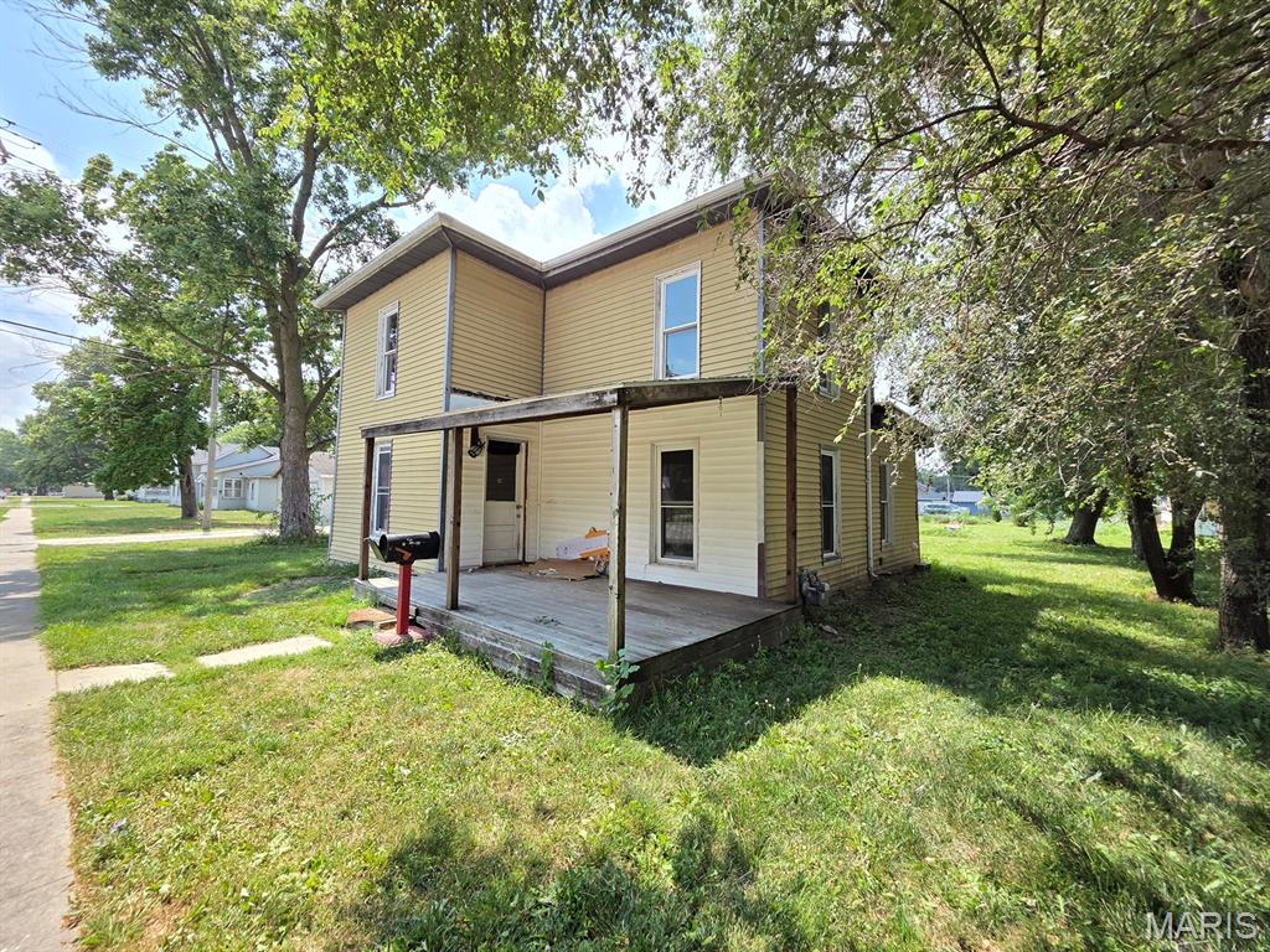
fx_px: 477
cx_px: 635
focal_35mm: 13
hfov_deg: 106.2
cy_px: 476
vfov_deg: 89.9
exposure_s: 1/684
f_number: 2.2
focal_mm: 2.2
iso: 50
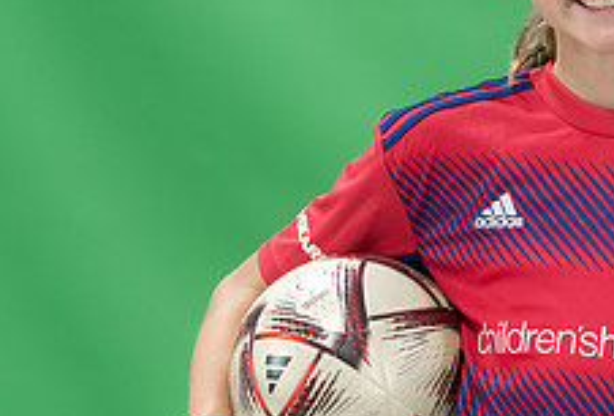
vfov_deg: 3.6
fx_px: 6546
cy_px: 162
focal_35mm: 382
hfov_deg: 5.4
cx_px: 615
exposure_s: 1/250
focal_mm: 136
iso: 1000
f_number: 2.8
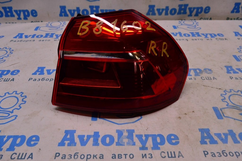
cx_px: 121
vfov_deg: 41.6
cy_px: 80
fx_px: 212
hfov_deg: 59.5
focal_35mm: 32
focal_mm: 21
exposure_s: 1/250
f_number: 8
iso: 1600
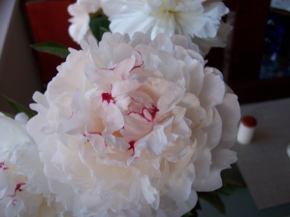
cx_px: 145
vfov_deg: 39.7
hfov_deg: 51.4
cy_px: 108
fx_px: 302
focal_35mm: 36
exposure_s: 1/30
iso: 125
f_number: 2.8
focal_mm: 6.2
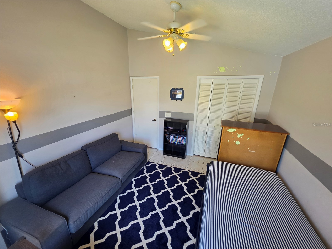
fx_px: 125
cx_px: 166
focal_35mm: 13
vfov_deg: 89.9
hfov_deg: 106.2
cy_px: 124
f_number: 1.9
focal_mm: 2.2
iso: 160
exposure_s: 1/120
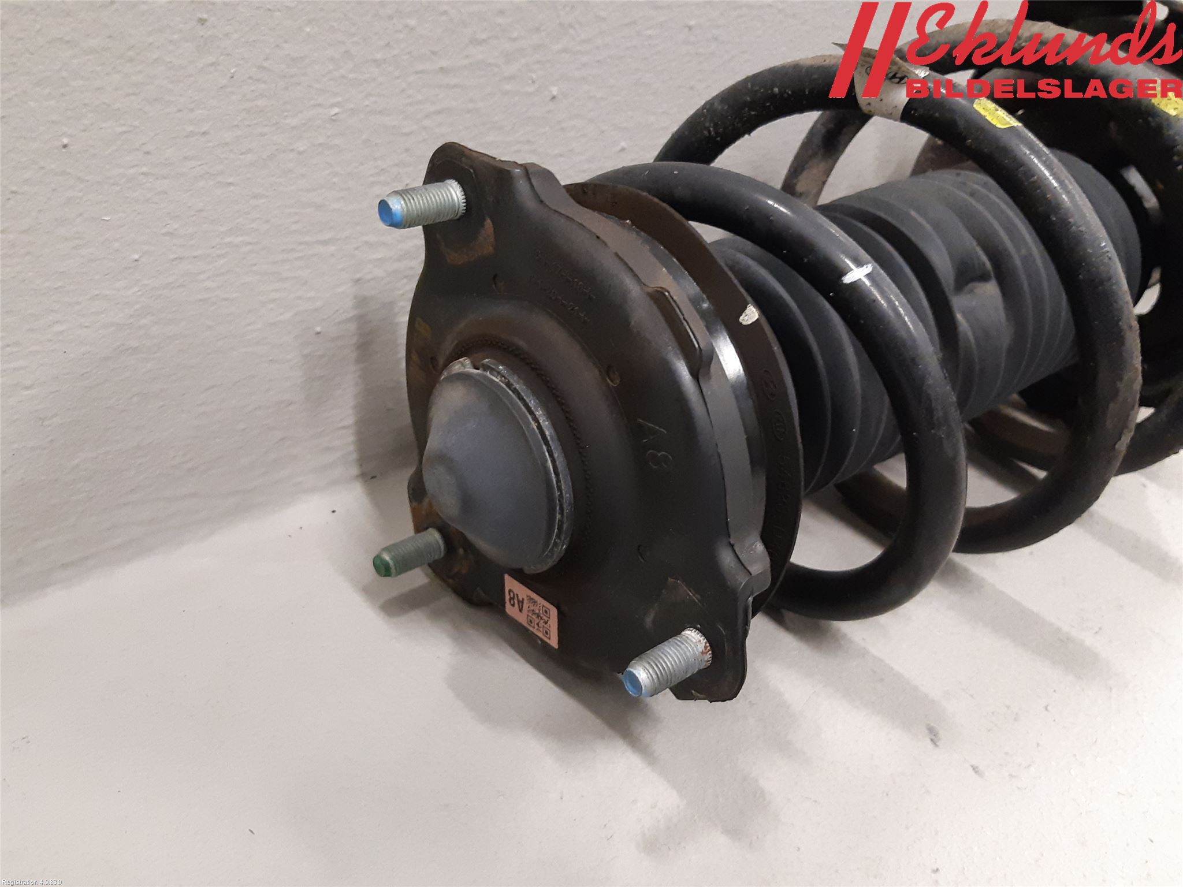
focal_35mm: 26
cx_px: 592
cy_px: 444
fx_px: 889
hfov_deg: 67.3
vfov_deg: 53.1
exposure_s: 1/50
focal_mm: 3.93
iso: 320
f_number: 1.7
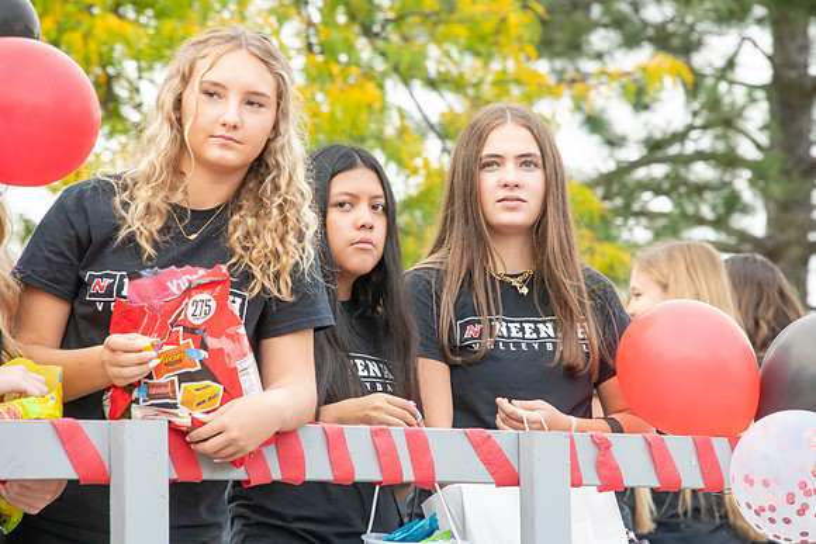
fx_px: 6801
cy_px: 272
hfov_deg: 6.9
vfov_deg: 4.6
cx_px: 408
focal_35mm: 300
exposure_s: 1/160
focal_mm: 300
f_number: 11
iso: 3200
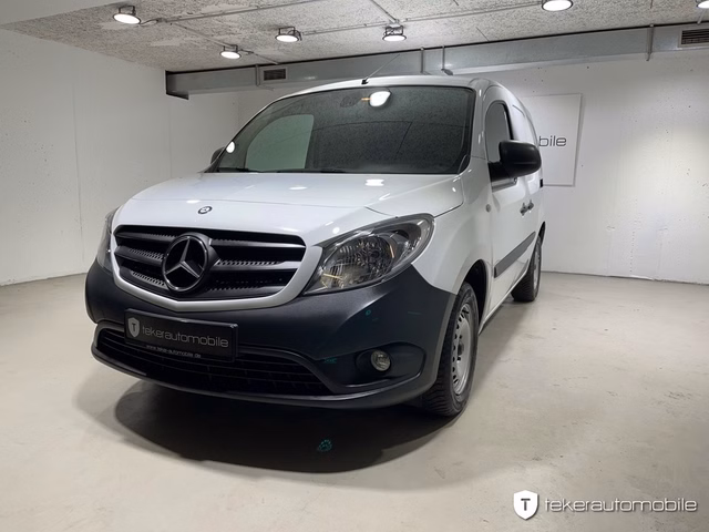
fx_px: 533
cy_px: 266
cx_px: 354
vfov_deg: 53.1
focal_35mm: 26
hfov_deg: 67.3
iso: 40
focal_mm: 5.1
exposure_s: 1/100
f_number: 1.6
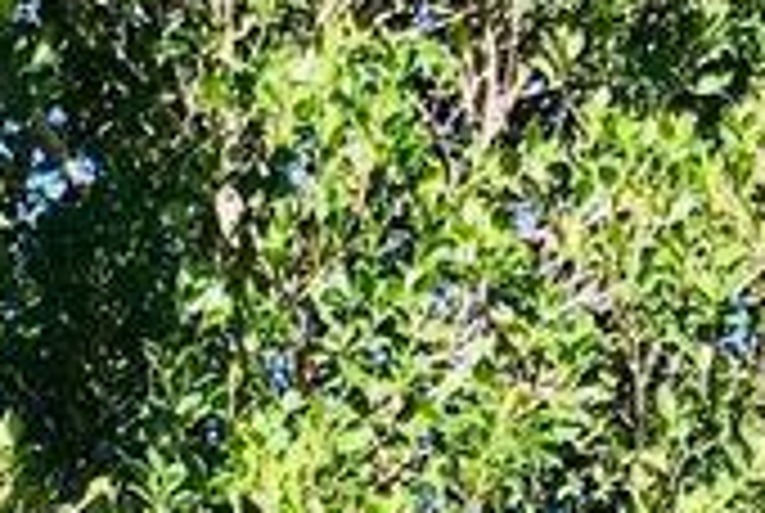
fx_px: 3725
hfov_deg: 11.0
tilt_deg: +10.2
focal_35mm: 175
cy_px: 1584
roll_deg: +0.3
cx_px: -603
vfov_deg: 7.0
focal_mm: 3.99
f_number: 1.8
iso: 20
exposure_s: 1/656
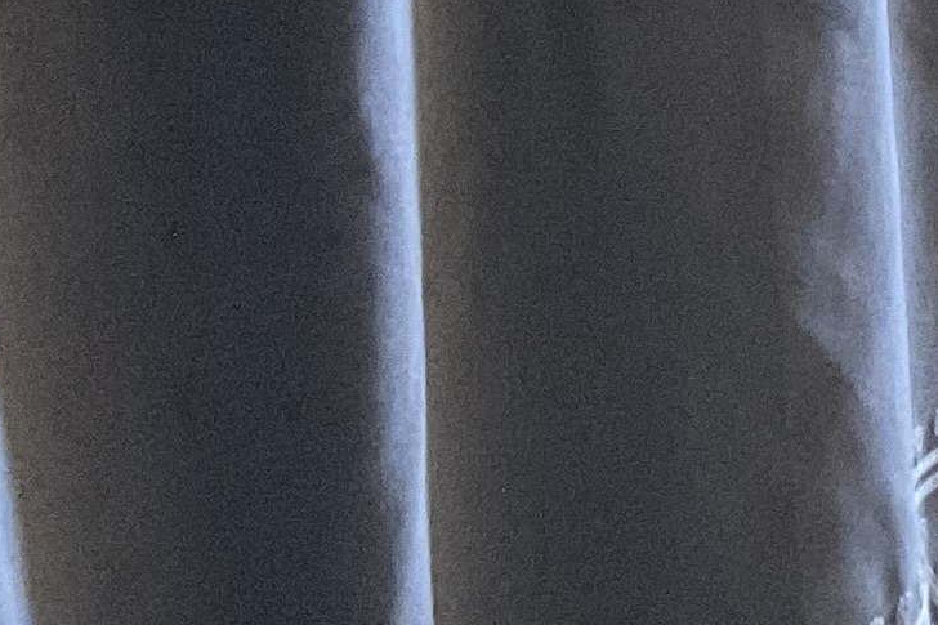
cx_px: 1781
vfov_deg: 7.5
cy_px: -1014
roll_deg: +0.8
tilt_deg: -8.1
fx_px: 4350
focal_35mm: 167
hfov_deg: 11.3
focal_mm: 3
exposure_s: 1/60
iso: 200
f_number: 1.8
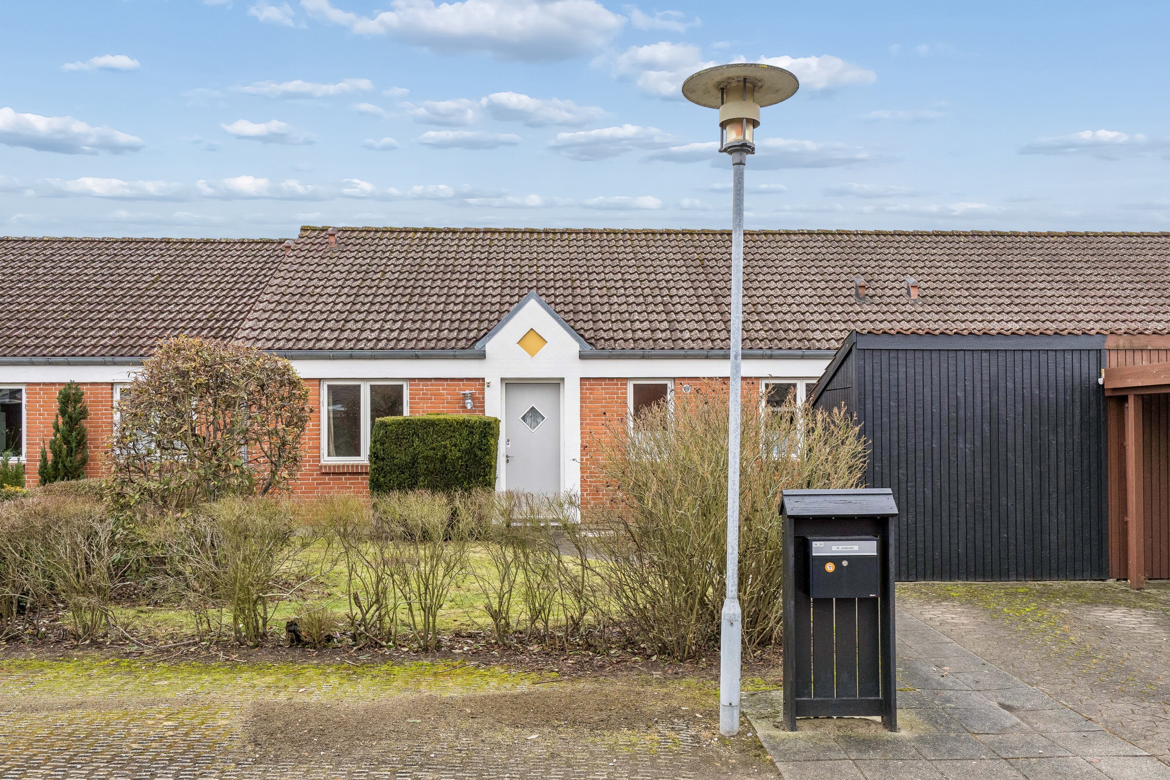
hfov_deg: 64.6
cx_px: 585
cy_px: 390
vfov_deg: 45.7
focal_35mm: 28
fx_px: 926
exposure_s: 1/250
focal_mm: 19
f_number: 8
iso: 400
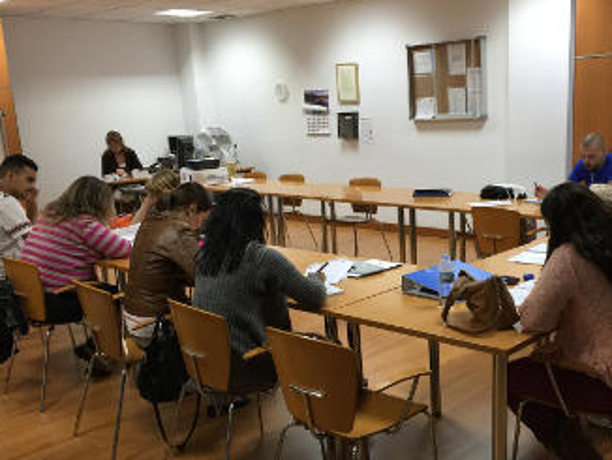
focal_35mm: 40
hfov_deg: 46.2
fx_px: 708
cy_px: 282
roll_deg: +1.3
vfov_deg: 35.8
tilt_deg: -13.0
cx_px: 394
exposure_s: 1/33
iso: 64
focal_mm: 4.15
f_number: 2.2
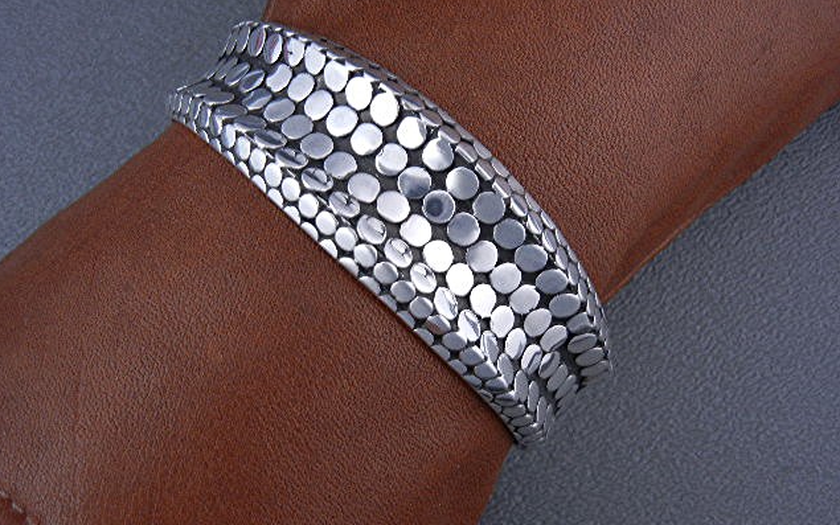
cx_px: 418
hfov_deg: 32.5
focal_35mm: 63
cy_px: 250
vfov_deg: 20.6
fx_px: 1442
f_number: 4
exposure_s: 1/6.2
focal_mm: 10.6
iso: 200
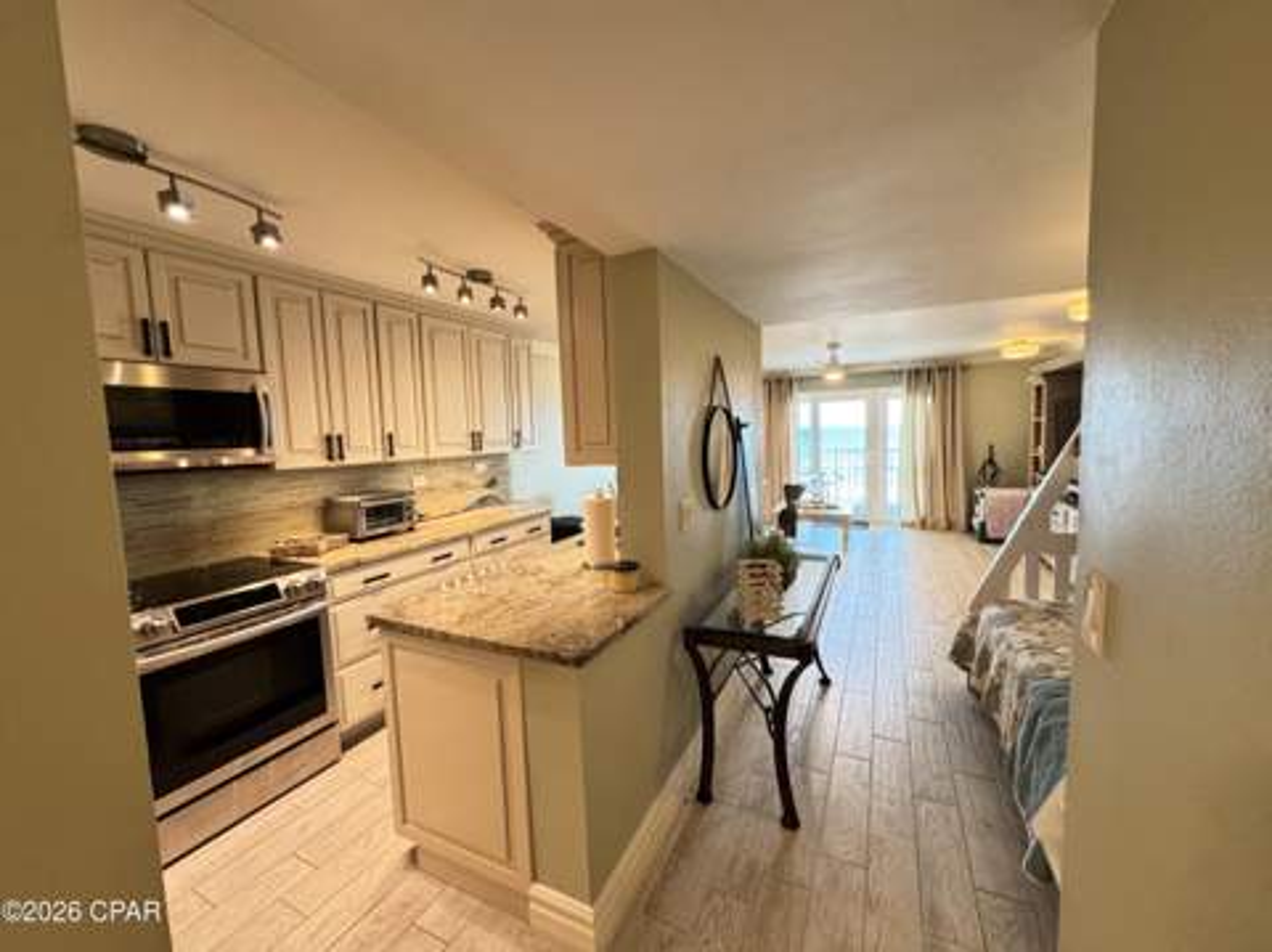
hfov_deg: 102.1
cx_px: 636
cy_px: 476
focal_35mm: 14
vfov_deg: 85.6
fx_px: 514
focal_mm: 2.22
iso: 400
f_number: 2.2
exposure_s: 1/60
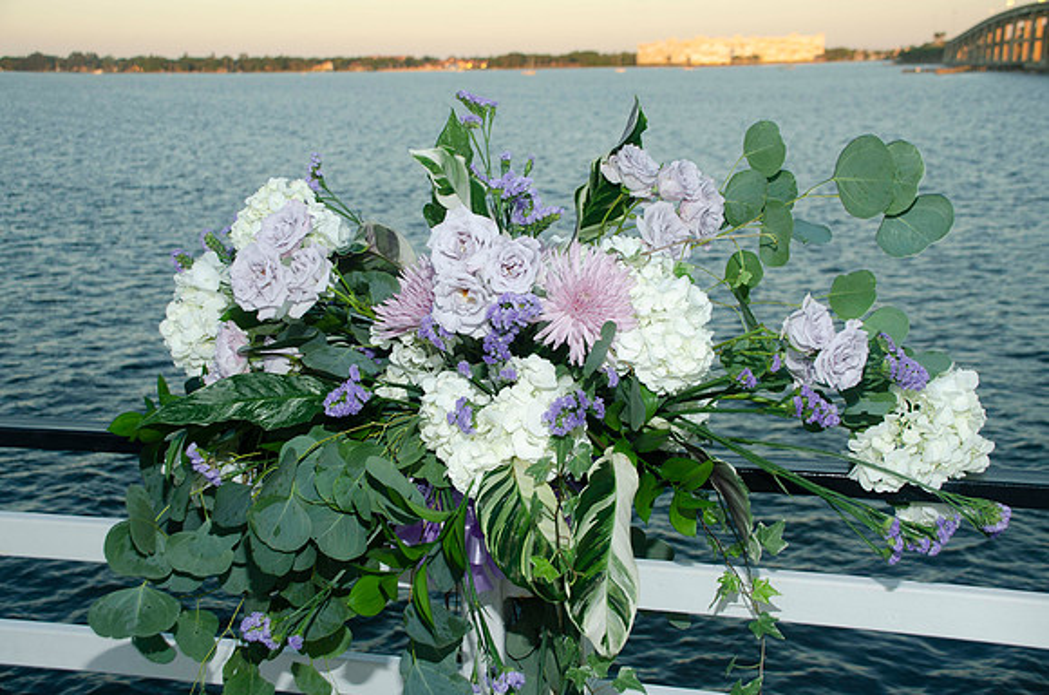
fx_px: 1221
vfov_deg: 31.7
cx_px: 524
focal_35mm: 42
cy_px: 348
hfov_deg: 46.5
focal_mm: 28
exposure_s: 1/60
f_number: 5.6
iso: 100
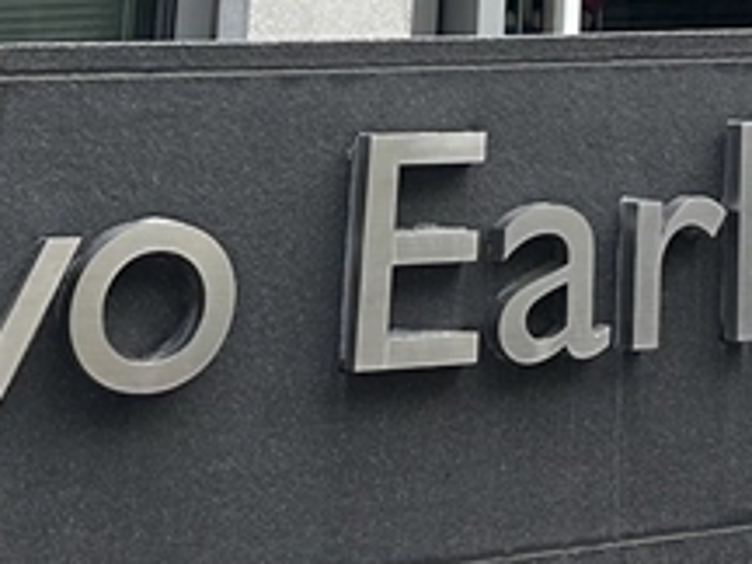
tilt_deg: +18.0
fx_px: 2477
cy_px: -762
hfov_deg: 16.2
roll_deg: +1.6
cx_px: 1010
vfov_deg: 11.1
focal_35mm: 114
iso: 80
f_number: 1.78
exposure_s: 1/1339
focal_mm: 6.86
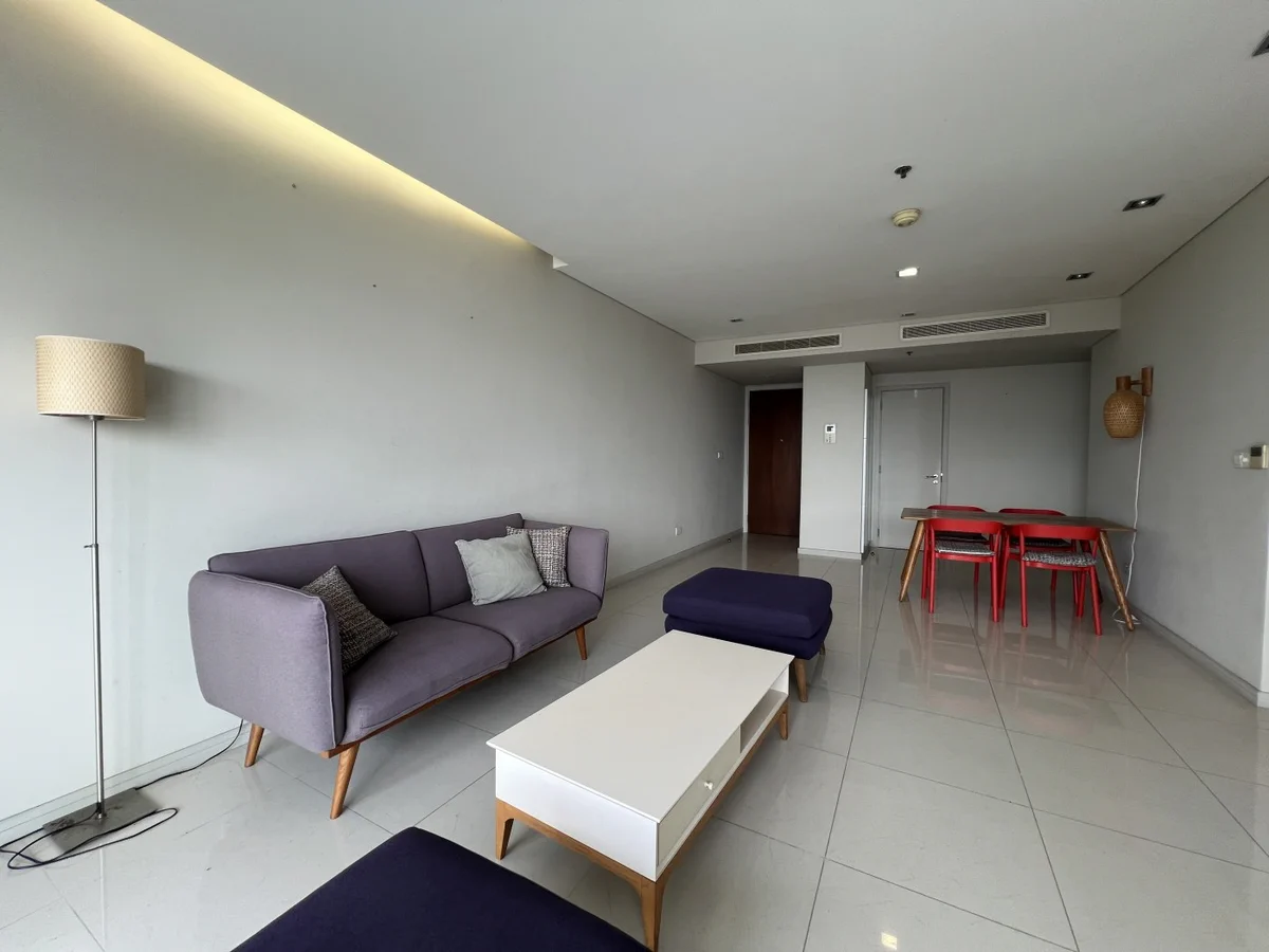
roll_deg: -0.8
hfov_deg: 106.2
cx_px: 634
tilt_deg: -1.8
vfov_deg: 89.9
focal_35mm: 13
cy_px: 476
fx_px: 477
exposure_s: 1/100
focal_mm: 1.57
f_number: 1.8
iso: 50
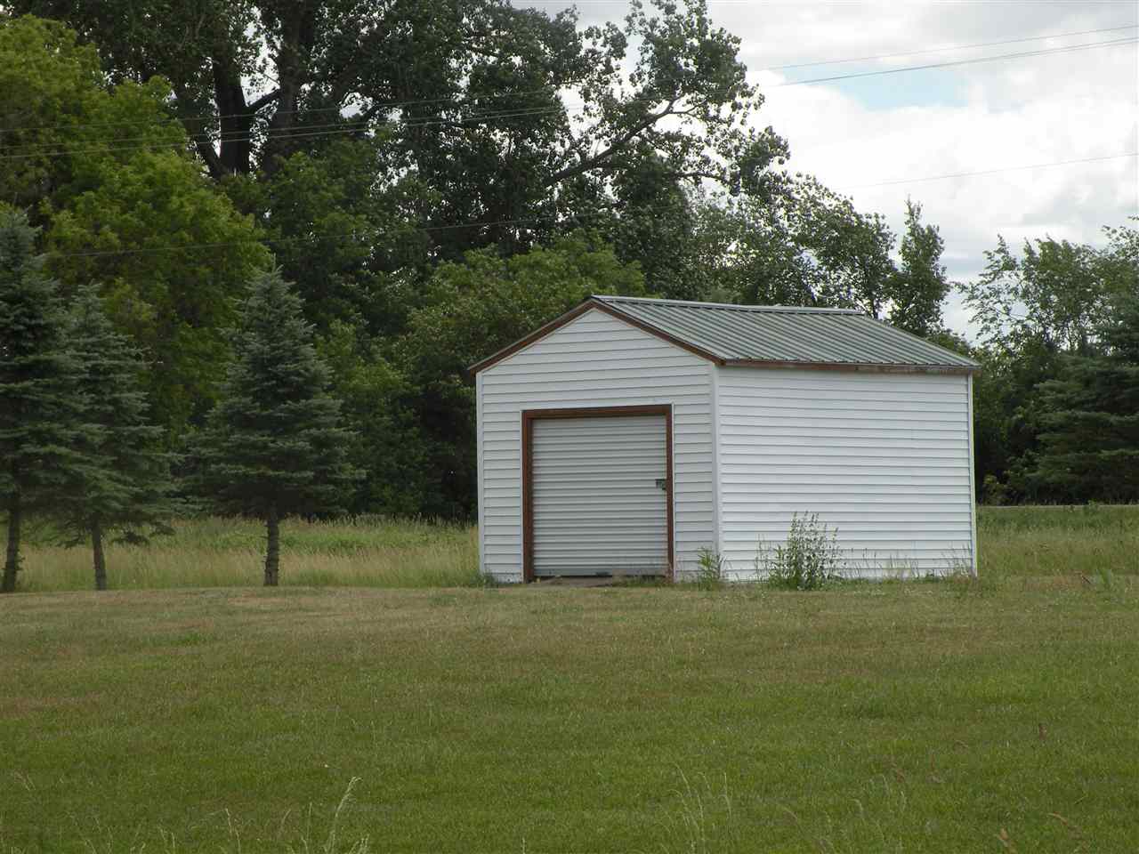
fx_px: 5100
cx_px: 570
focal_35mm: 155
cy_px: 427
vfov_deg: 9.6
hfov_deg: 12.7
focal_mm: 27.4
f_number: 6.3
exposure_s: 1/205
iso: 64
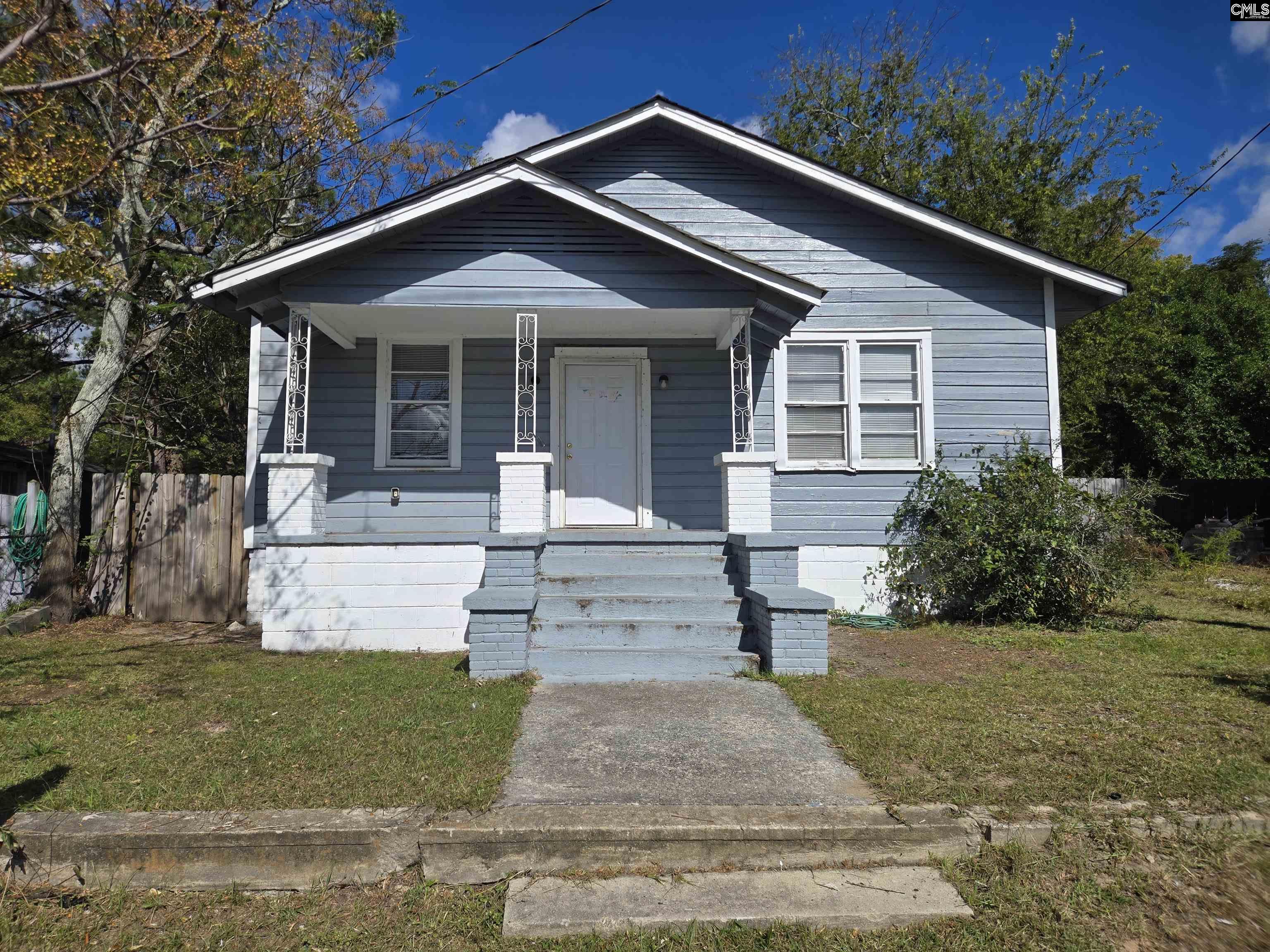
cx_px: 635
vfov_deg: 58.9
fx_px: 844
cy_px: 476
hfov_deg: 73.9
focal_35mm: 23
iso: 25
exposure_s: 1/3474
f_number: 1.8
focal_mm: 5.4
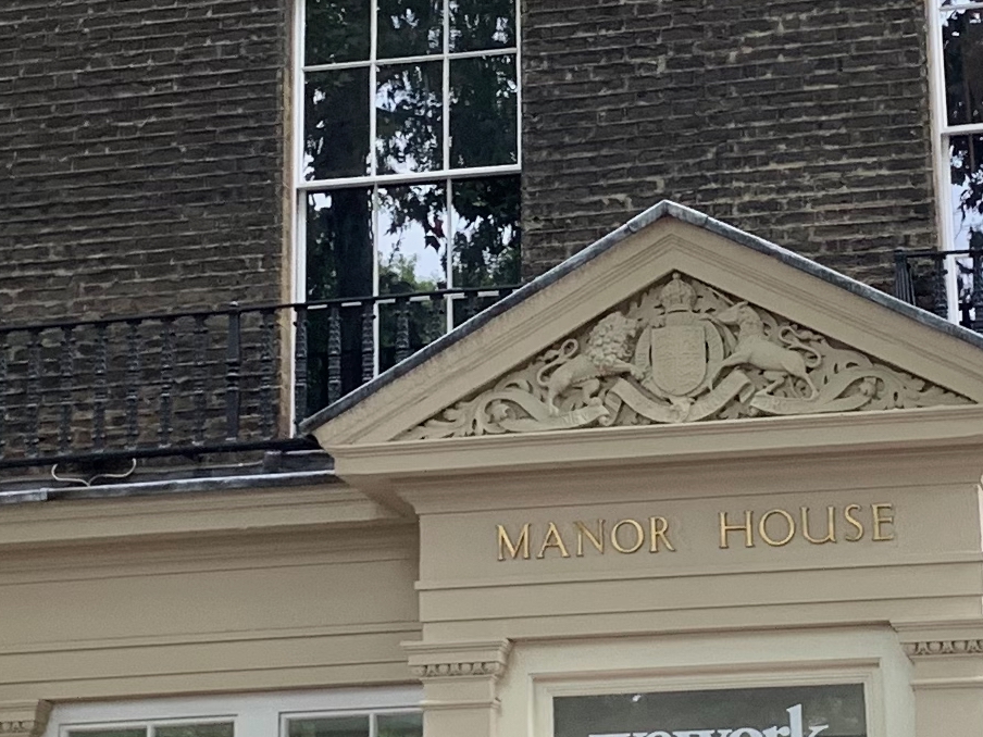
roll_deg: +0.9
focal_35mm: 116
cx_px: 490
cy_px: 188
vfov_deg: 12.7
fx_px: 3294
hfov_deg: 17.0
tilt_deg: +18.4
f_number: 1.8
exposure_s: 1/121
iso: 80
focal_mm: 4.25
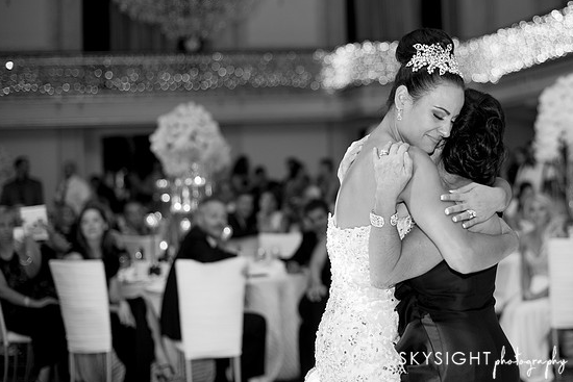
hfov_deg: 29.9
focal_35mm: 67
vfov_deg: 20.3
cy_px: 156
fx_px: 1067
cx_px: 361
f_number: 2
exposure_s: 1/200
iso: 640
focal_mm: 50
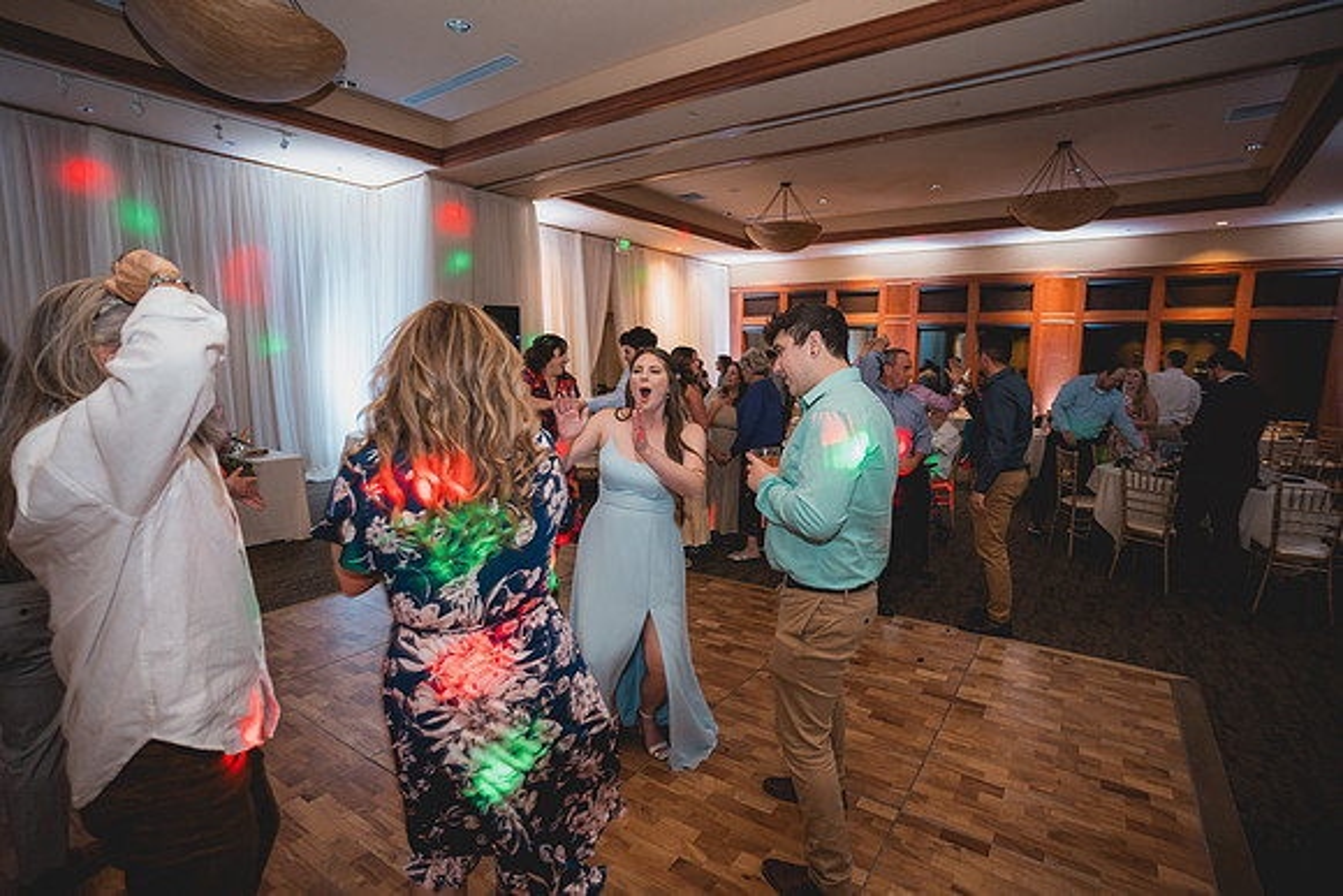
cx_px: 672
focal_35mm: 17
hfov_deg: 93.3
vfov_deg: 70.5
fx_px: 634
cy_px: 448
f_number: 2.8
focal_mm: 17
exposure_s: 1/50
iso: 2500
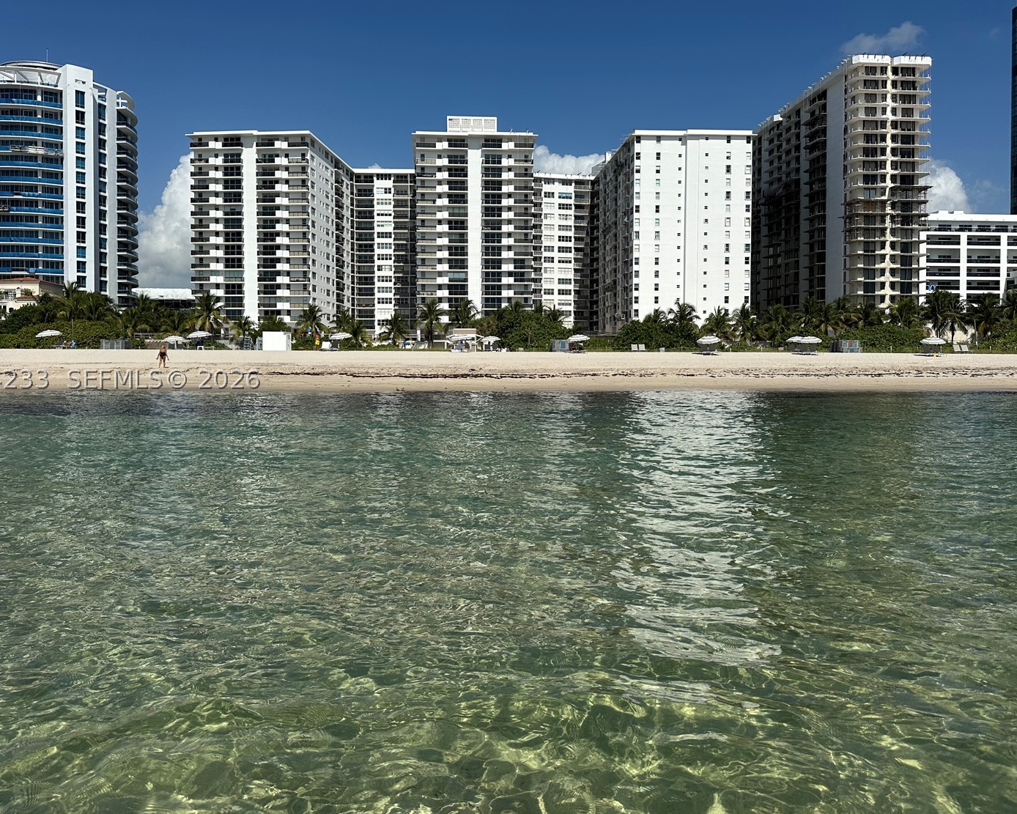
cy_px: 379
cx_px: 484
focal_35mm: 27
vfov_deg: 53.2
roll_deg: +0.6
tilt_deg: +0.0
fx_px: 813
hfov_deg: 64.0
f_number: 1.78
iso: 80
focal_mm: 6.86
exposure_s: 1/10753
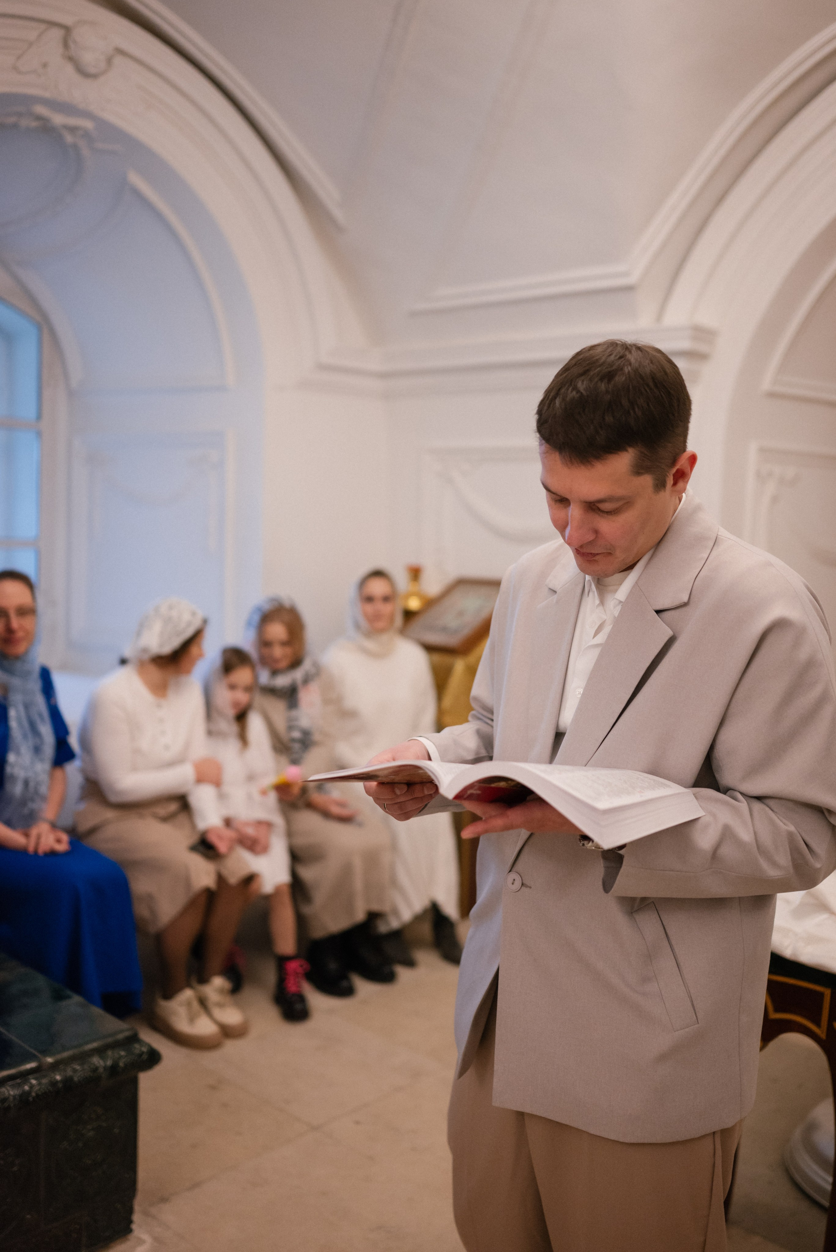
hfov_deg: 37.9
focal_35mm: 35
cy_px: 626
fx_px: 1218
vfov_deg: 54.4
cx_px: 418
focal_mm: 35
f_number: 1.8
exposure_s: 1/250
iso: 1250
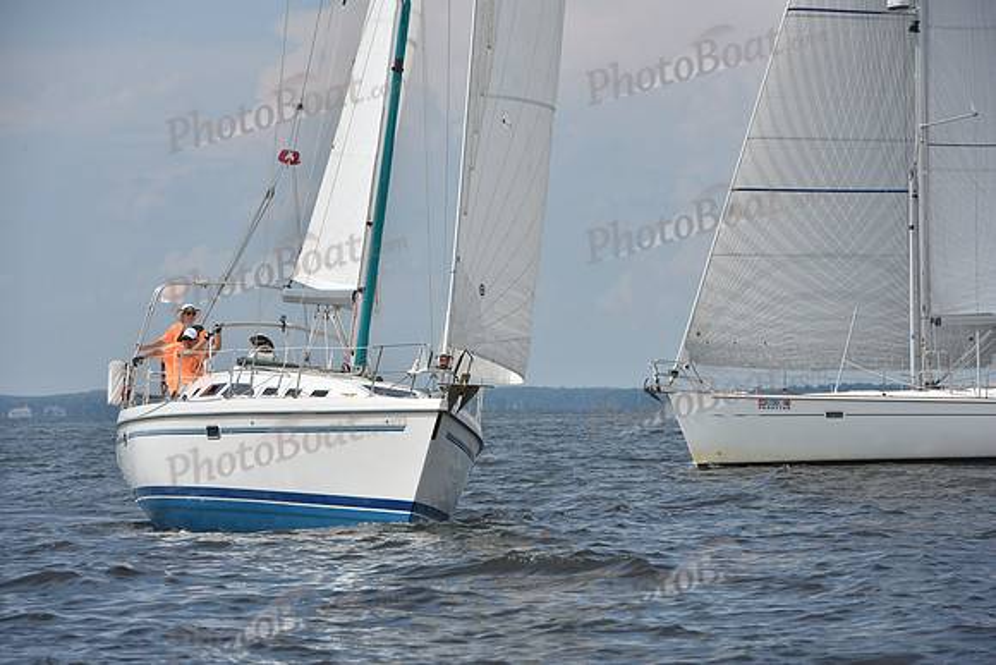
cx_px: 498
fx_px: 5396
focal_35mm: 195
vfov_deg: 7.0
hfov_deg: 10.5
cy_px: 332
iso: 320
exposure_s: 1/1250
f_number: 10
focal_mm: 195
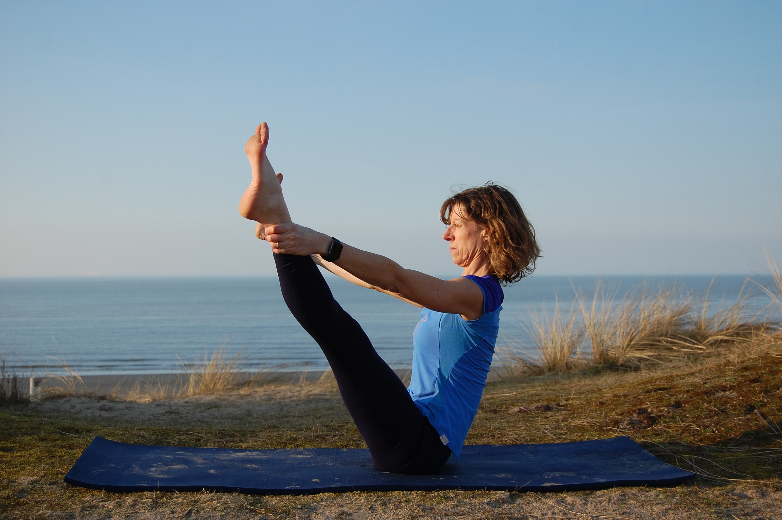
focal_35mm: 51
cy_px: 260
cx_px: 391
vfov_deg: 26.4
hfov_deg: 38.9
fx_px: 1107
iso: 250
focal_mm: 34
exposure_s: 1/1000
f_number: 4.5
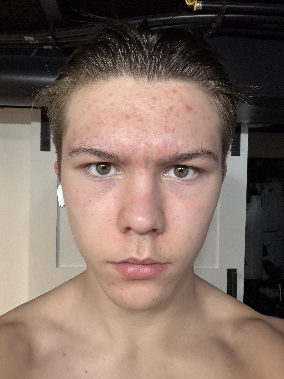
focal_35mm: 30
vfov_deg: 60.0
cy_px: 190
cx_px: 142
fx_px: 328
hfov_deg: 46.8
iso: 160
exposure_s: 1/60
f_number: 1.9
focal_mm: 2.71
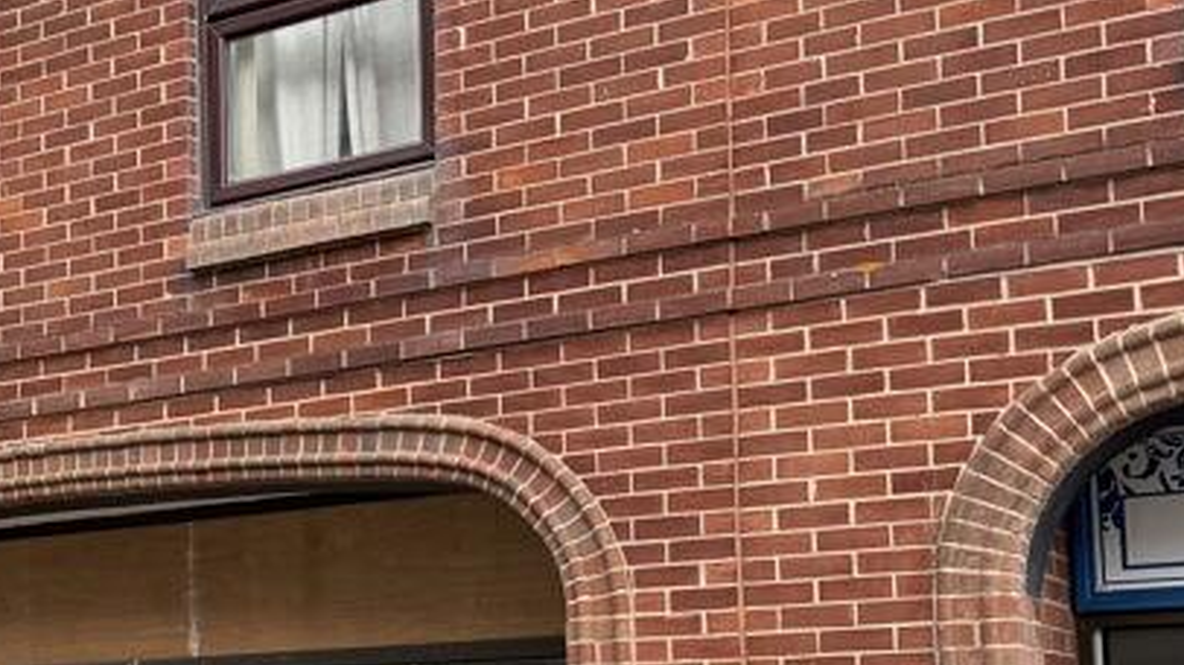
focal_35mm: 66
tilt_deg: +5.0
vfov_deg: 18.0
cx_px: 52
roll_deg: +0.7
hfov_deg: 30.1
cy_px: 575
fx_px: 2071
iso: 100
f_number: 1.78
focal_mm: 6.76
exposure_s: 1/1106
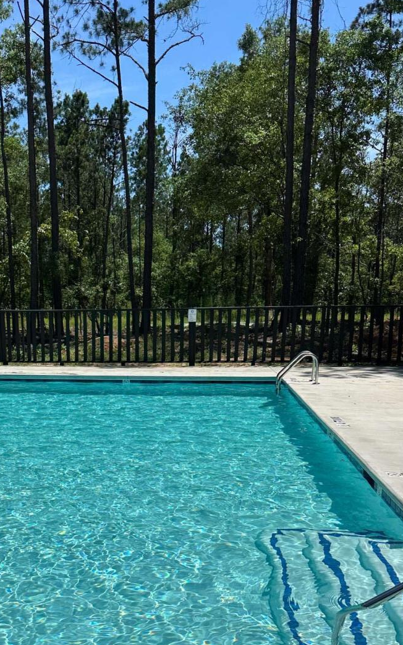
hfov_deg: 32.1
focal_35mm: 39
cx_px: 98
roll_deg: -0.8
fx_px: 686
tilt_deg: -11.4
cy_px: 452
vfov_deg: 49.1
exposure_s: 1/12048
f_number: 1.78
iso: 80
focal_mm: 6.86
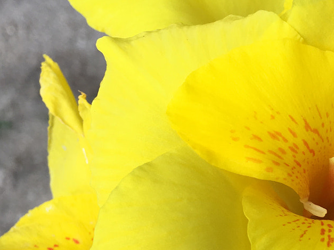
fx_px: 714
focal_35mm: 74
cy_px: 191
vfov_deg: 19.7
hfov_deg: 25.7
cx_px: 280
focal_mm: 4.15
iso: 32
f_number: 2.2
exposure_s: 1/120
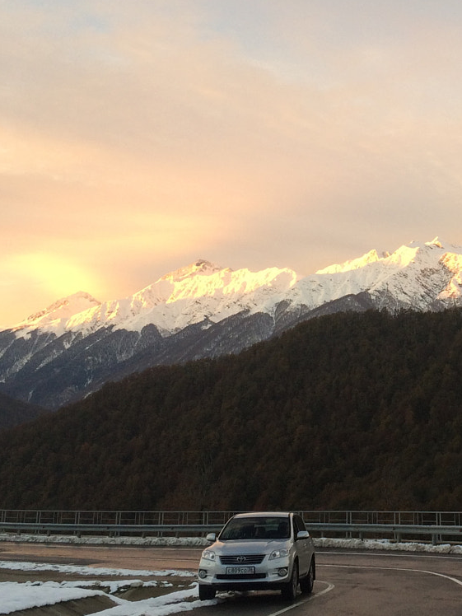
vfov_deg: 31.0
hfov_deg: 22.5
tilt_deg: +11.2
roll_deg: +2.0
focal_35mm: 62
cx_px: 484
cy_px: 215
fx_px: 1103
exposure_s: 1/100
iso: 40
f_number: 2.2
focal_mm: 4.15
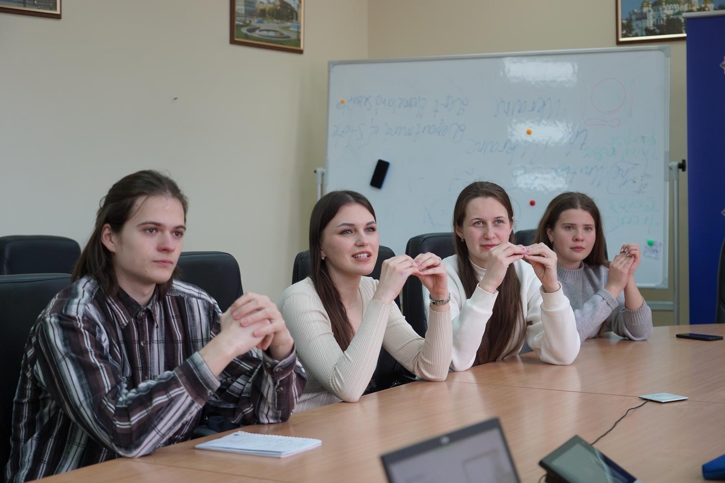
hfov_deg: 32.4
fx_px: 1249
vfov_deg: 21.9
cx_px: 362
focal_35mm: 62
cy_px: 242
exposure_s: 1/160
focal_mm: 62
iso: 640
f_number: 4
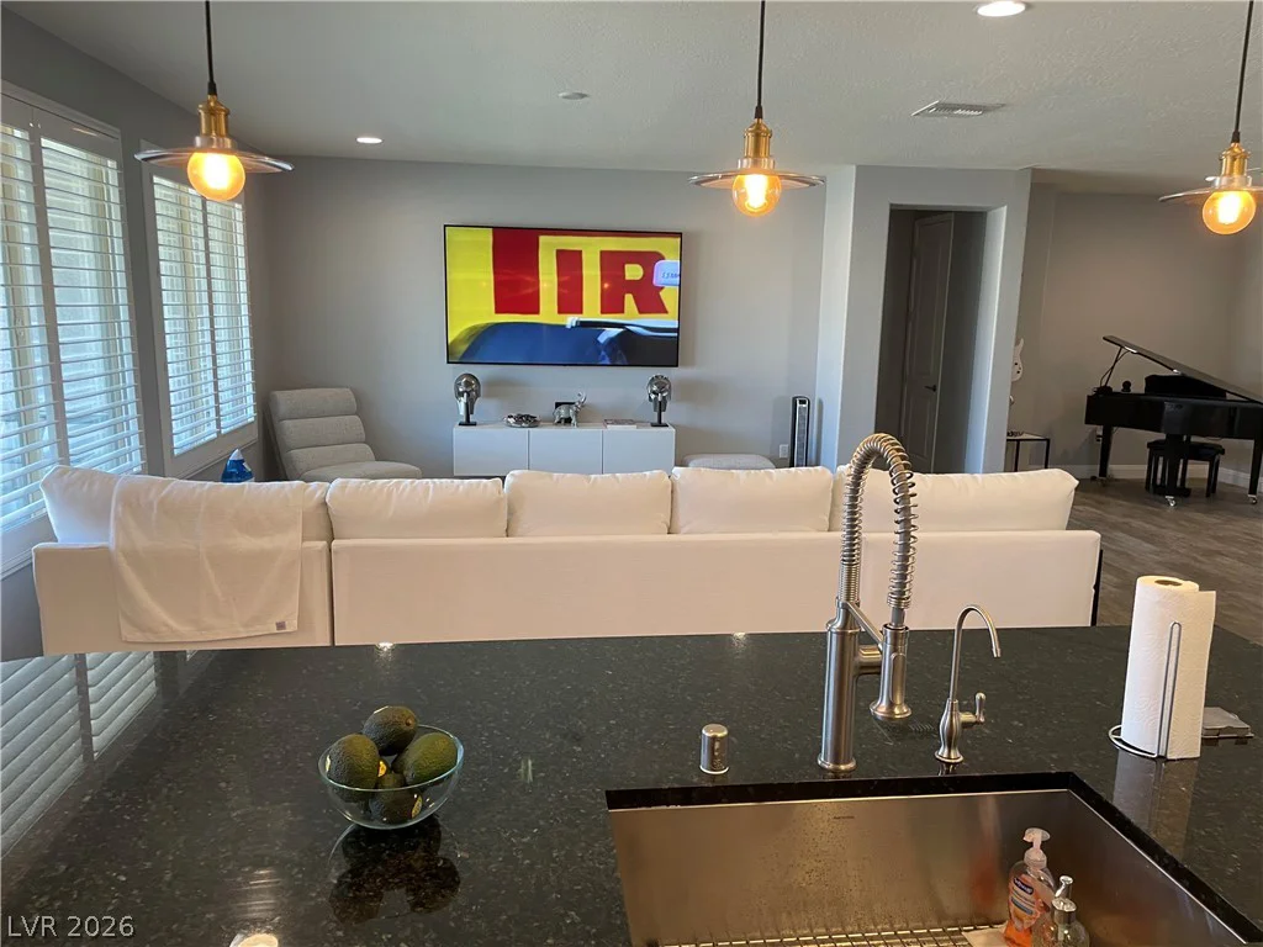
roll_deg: -0.1
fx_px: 949
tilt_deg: -10.1
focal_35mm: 26
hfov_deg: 67.3
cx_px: 632
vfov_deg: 53.1
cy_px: 474
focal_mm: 4.2
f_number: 1.6
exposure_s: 1/60
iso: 100
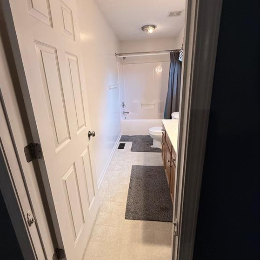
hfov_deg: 84.0
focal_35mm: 17
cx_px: 128
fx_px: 144
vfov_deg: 83.9
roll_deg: +3.2
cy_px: 121
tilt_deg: -15.7
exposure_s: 1/120
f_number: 2.2
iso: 250
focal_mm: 2.22
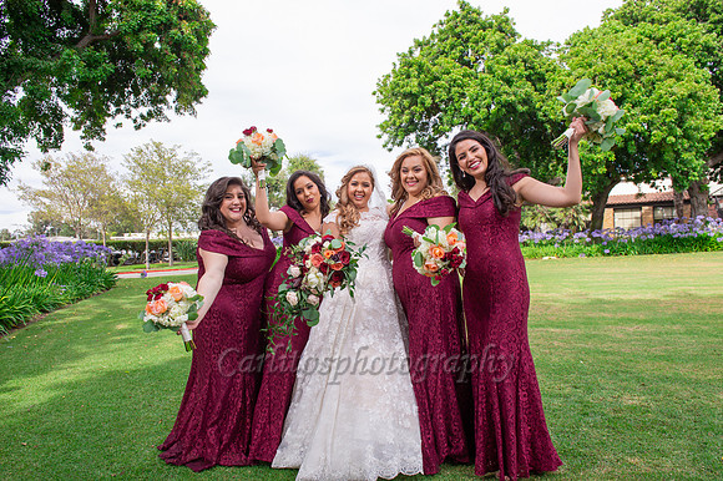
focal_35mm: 24
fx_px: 482
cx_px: 362
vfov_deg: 53.1
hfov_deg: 73.8
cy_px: 240
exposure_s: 1/250
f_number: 7.1
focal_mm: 24
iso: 400
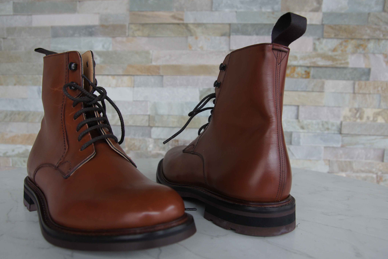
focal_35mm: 29
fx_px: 308
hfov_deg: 64.5
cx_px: 193
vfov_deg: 45.5
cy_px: 128
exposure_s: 1/40
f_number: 4
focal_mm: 17
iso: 200
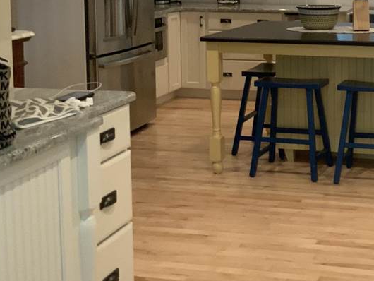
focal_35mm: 70
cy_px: 20
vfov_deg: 20.5
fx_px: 757
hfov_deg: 26.8
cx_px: 340
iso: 250
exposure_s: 1/60
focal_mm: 3
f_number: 1.8
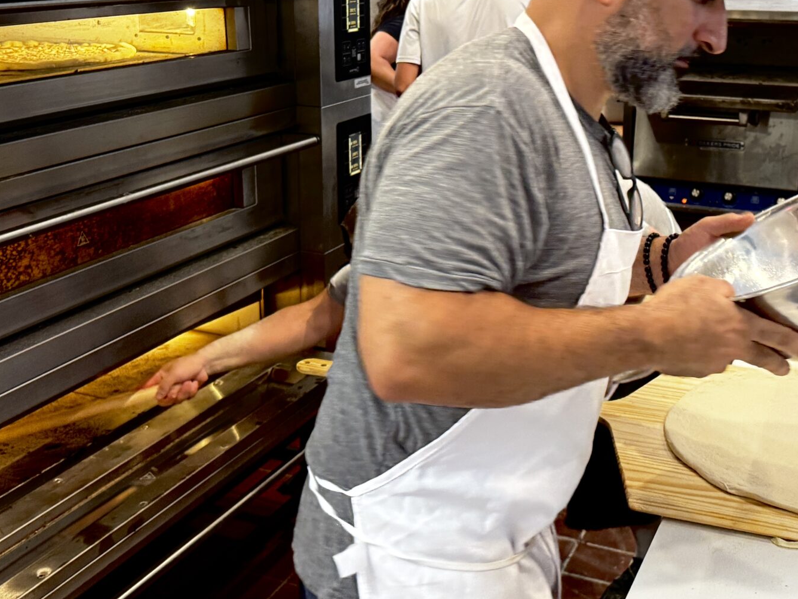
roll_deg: -0.1
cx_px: 456
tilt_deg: -13.5
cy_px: 173
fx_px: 1060
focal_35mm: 46
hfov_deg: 41.1
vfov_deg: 31.1
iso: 400
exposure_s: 1/60
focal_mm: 6.76
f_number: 1.78
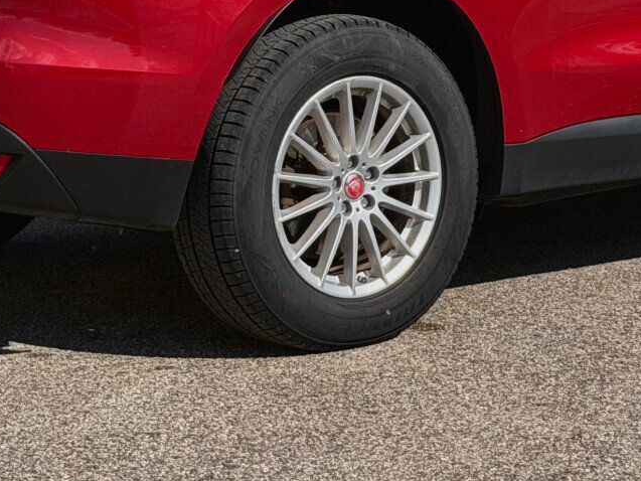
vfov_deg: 10.0
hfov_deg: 13.4
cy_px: -30
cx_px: 483
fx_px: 2723
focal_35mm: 147
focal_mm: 6.76
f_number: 1.78
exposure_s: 1/2762
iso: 64
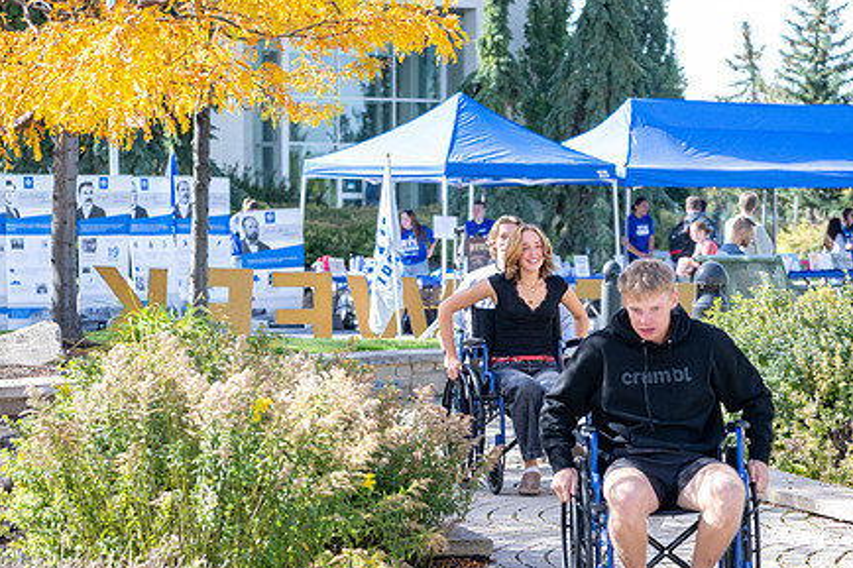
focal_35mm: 143
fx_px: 3387
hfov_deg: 14.3
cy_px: 376
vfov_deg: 9.6
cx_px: 609
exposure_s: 1/1000
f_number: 2.8
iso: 320
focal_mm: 70
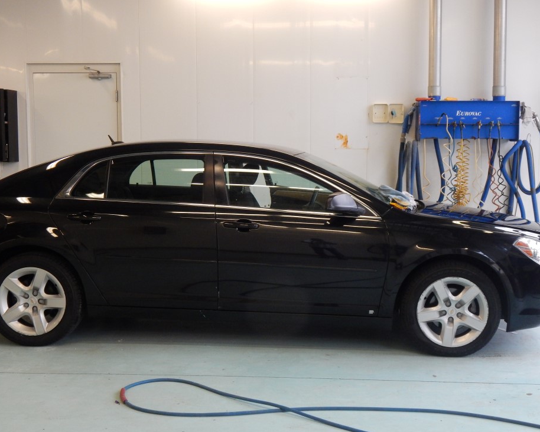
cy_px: 216
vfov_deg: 32.1
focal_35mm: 47
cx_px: 286
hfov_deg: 39.5
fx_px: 751
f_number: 3.6
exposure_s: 1/200
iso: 400
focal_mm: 7.7
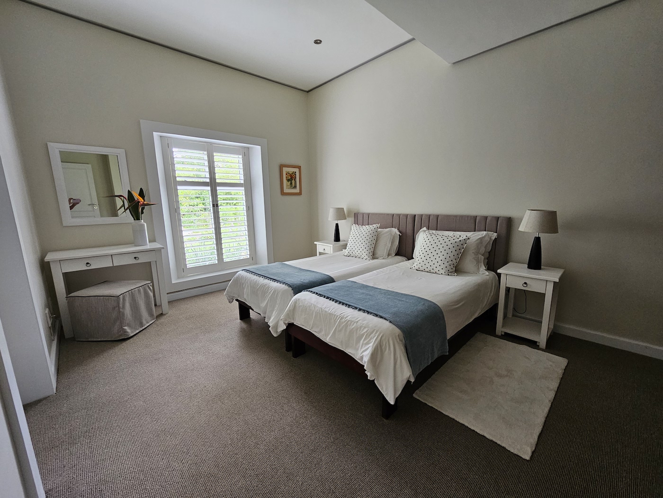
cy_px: 249
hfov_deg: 106.2
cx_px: 332
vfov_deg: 89.9
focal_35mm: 13
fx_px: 249
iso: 200
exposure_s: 1/50
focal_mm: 2.2
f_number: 2.2
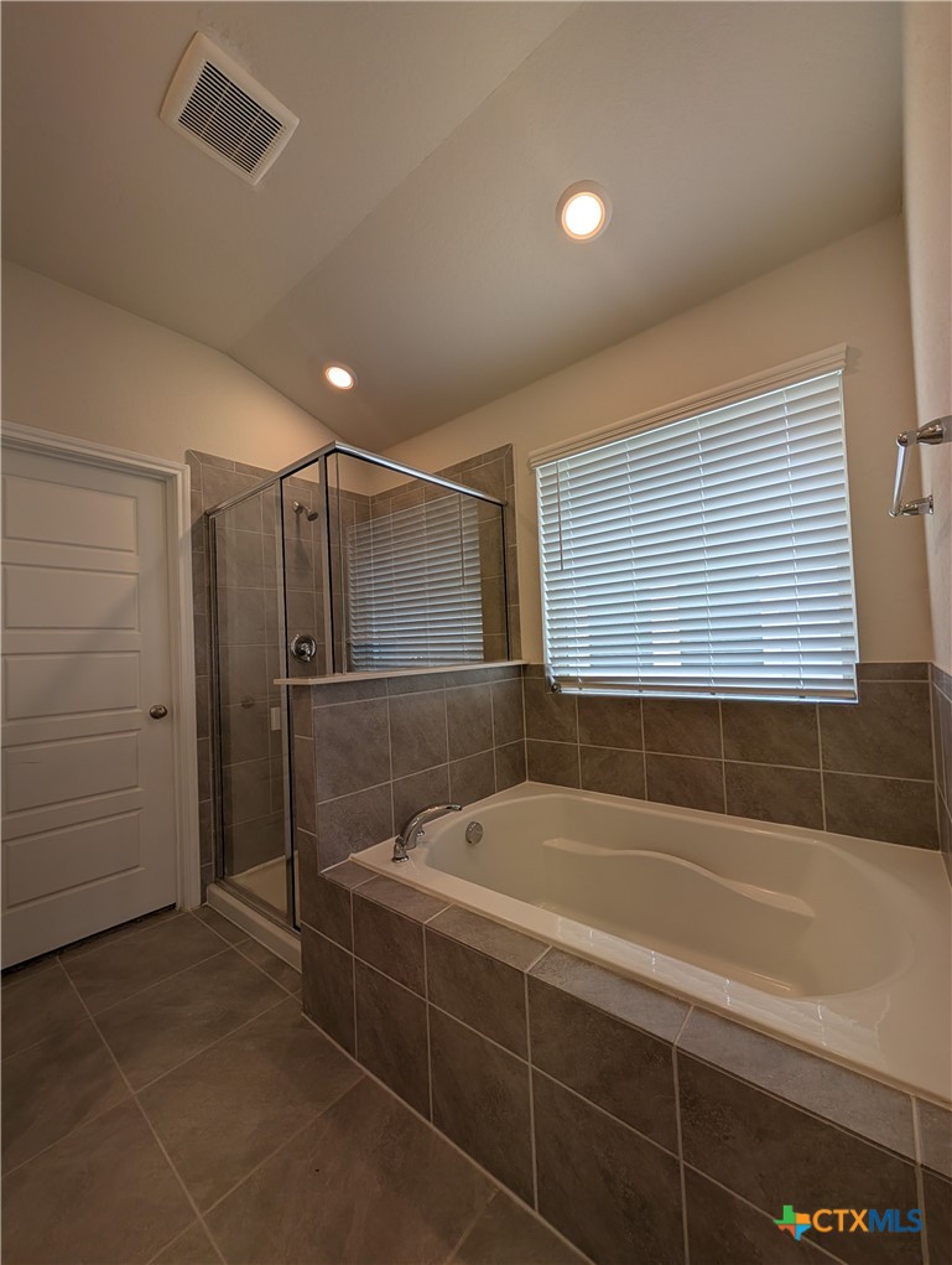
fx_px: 439
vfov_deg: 110.4
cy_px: 632
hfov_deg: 94.7
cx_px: 476
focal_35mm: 12
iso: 46
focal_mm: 2.02
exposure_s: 1/234
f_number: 1.7
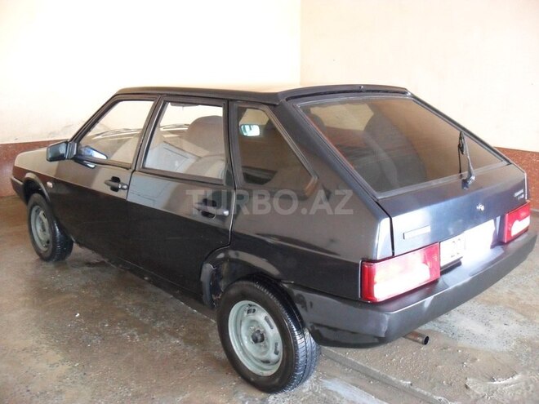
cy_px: 202
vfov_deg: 40.7
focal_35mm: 35
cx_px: 270
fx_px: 545
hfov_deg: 52.6
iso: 400
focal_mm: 6.3
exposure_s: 1/45
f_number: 3
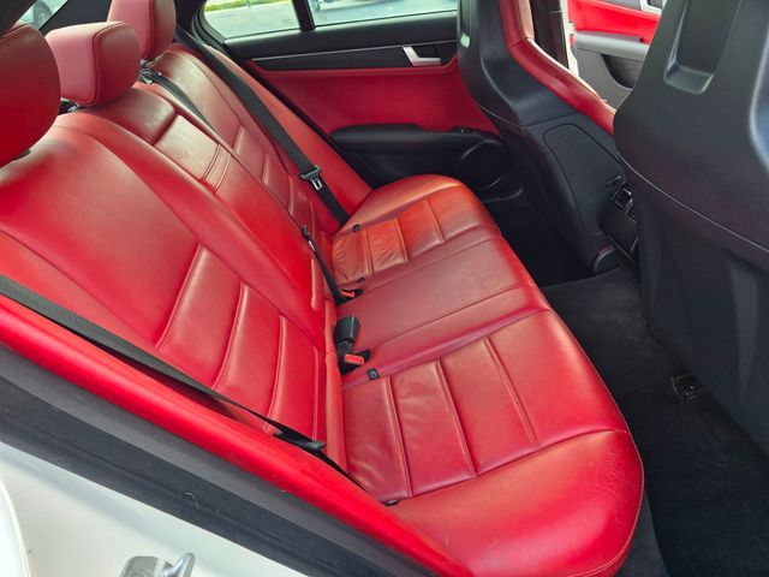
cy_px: 288
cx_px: 384
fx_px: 511
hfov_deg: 73.9
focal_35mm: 23
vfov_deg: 58.9
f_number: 1.7
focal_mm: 6.3
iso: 64
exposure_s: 1/180
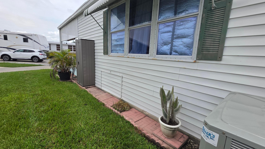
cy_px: 76
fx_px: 105
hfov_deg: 103.0
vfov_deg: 70.5
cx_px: 130
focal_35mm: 15
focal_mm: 2.2
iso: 40
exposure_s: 1/1672
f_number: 1.9
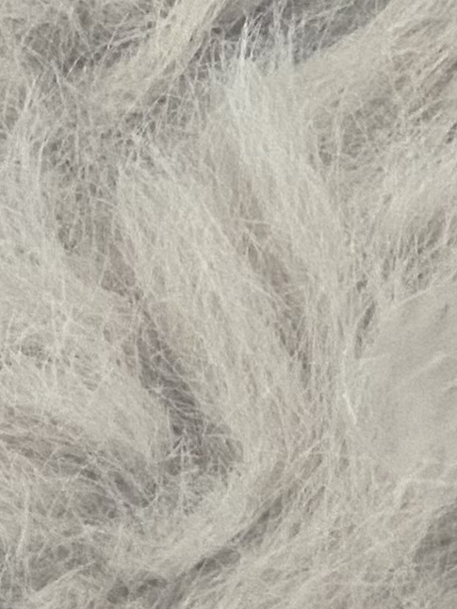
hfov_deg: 8.5
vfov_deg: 10.7
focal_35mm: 156
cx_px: -715
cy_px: 1477
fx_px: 2744
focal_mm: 4.25
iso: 250
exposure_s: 1/60
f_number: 1.8
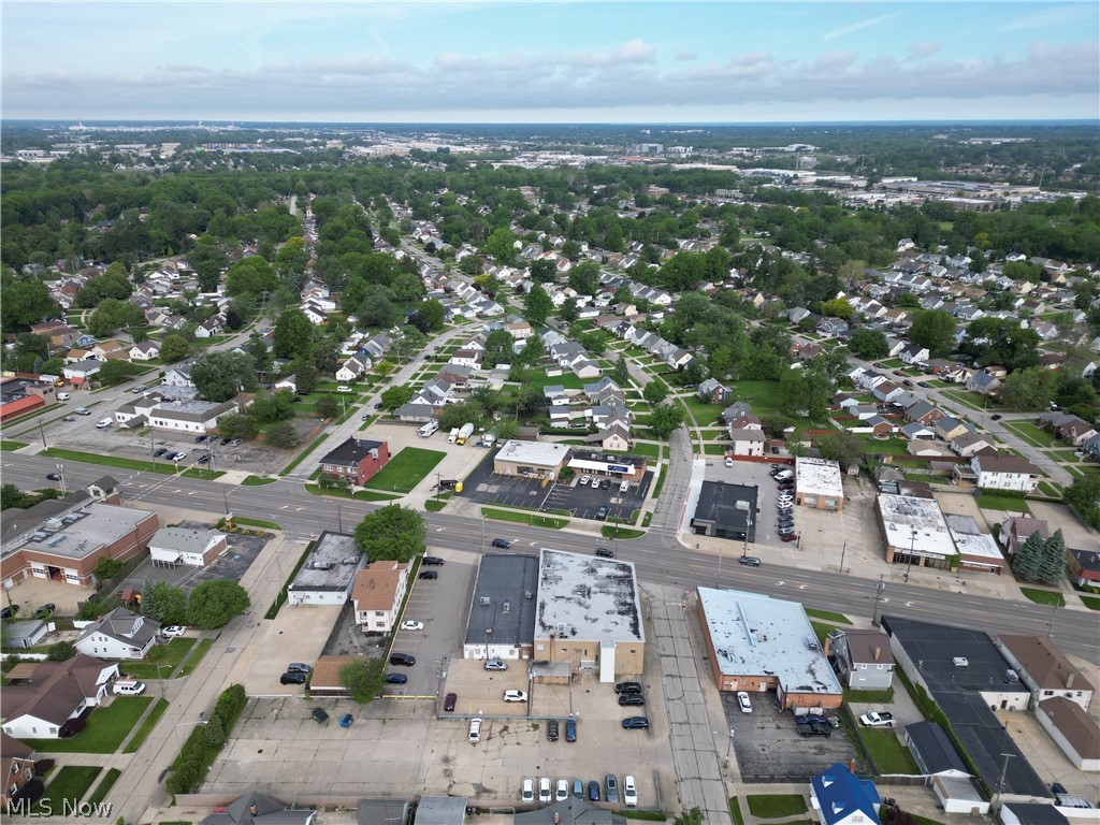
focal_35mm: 24
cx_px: 550
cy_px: 412
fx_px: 763
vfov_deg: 56.8
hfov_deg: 71.6
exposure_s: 1/1600
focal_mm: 6.72
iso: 110
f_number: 1.7
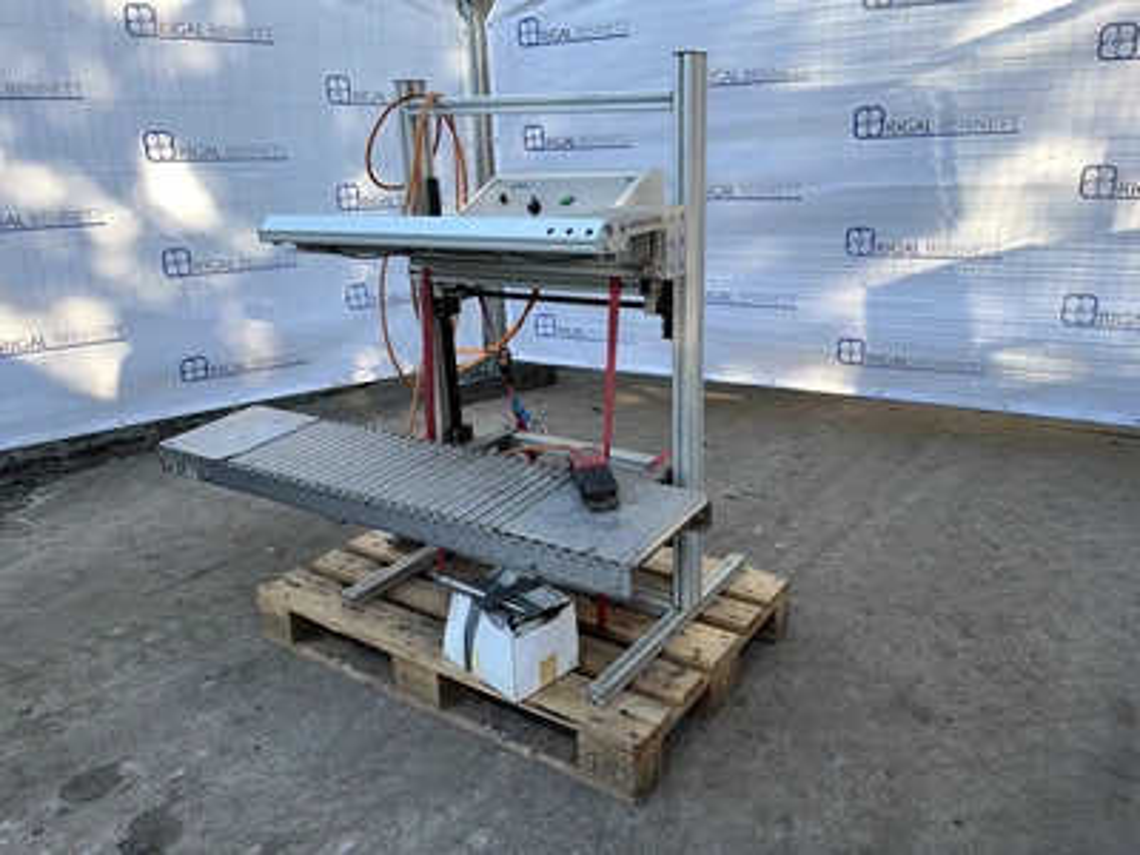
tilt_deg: -15.4
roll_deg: -0.3
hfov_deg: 67.3
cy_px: 428
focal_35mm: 26
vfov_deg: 53.1
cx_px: 570
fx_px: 856
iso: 40
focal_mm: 5.1
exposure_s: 1/348
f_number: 1.6
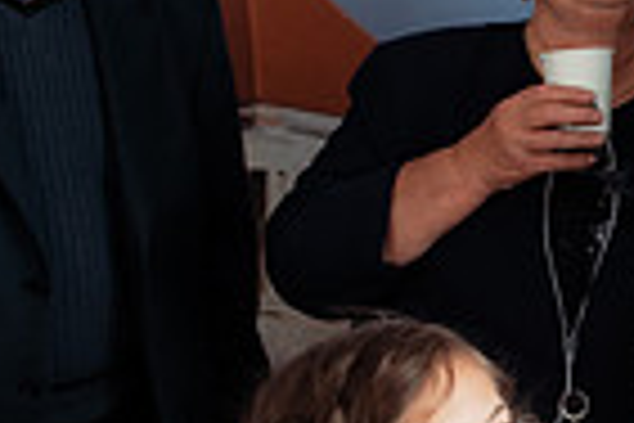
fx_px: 2730
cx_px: 1138
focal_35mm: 155
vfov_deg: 8.8
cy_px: -47
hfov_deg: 12.2
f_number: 3.2
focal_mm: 35
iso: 1600
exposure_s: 1/125
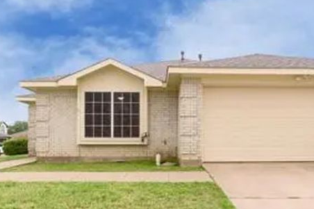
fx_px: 296
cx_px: 170
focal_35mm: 34
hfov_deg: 55.7
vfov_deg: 38.3
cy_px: 143
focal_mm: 10
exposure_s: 1/4
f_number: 8
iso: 100
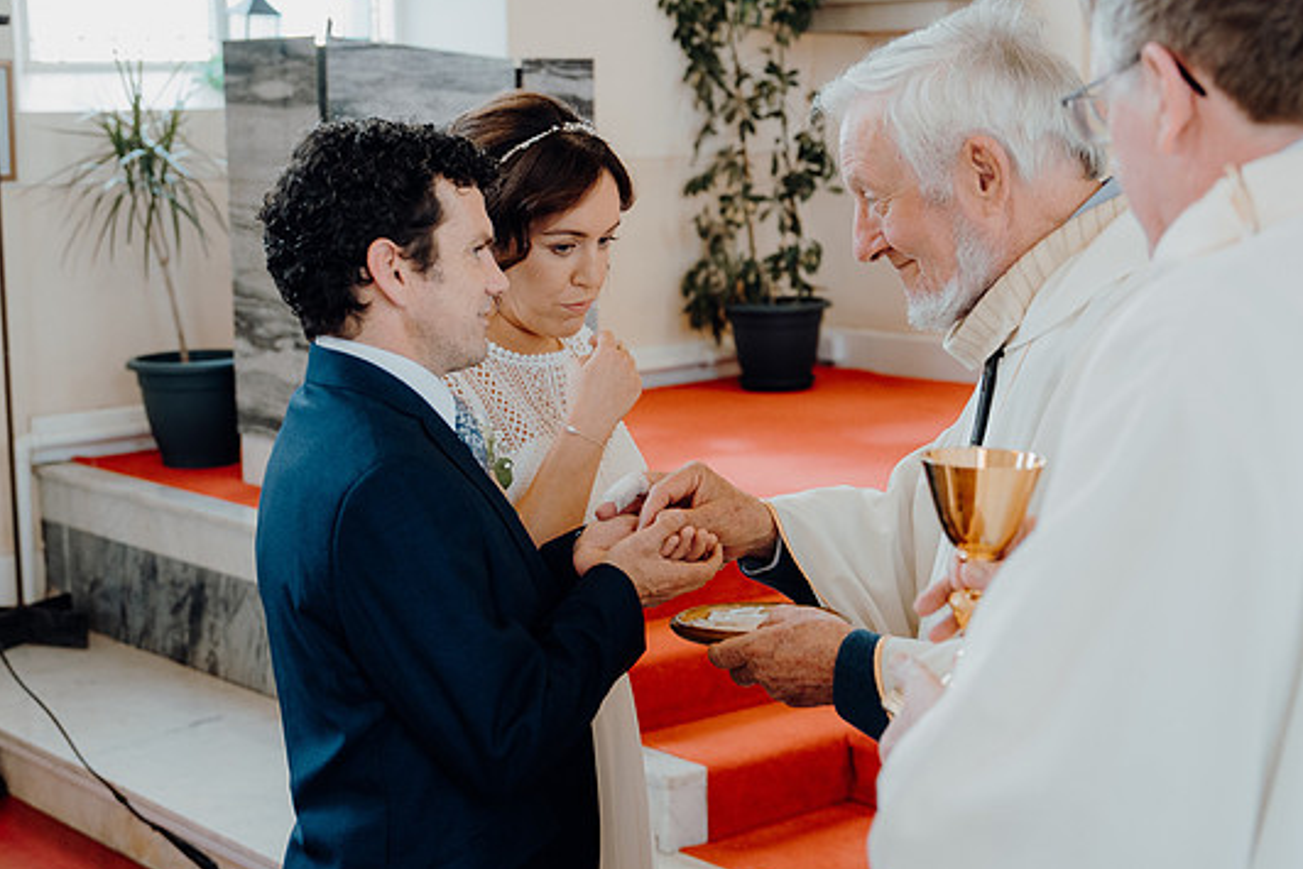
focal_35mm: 60
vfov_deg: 22.6
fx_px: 2172
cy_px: 437
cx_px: 625
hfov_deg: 33.4
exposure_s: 1/200
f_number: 2.8
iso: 800
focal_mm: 37
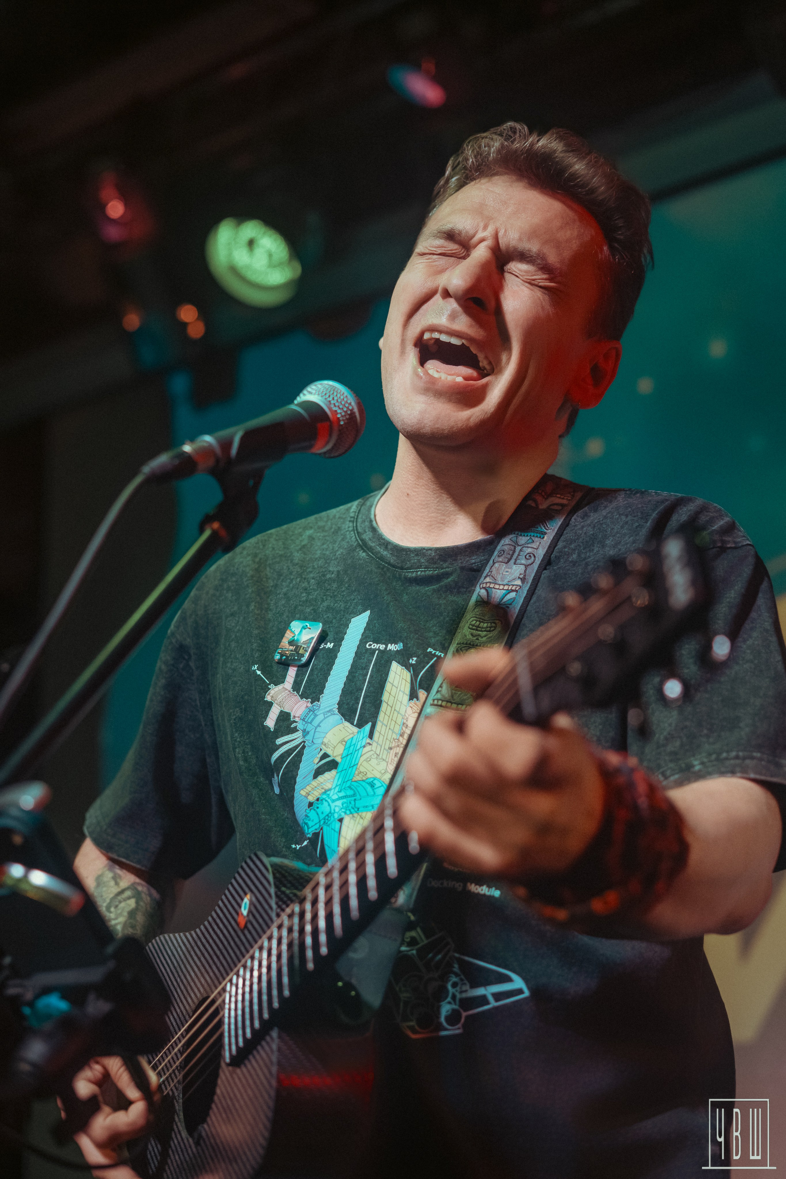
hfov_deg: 27.0
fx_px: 1637
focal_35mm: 50
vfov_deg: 39.6
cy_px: 590
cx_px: 393
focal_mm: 50
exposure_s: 1/200
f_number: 2.5
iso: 400
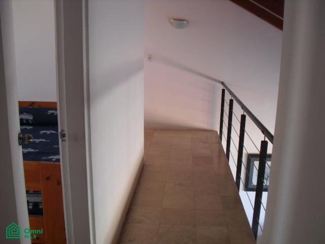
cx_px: 162
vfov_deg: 39.7
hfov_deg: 51.4
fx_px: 338
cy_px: 122
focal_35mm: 36
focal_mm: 6.3
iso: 200
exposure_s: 1/80
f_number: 3.1
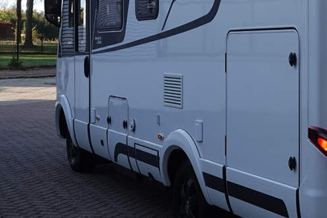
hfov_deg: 22.7
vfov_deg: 16.0
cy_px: 54
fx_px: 772
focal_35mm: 85
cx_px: 351
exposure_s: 1/250
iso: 100
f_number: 3.5
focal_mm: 11.26
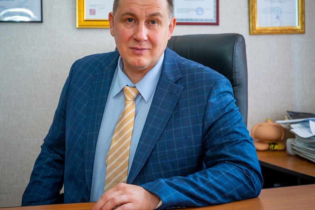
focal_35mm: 61
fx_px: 534
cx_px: 140
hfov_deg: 32.9
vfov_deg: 22.3
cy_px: 98
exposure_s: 1/160
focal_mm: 50
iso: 1000
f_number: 4
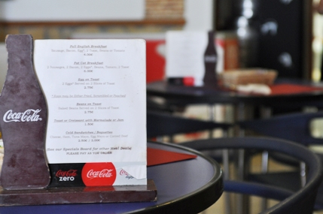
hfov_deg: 24.6
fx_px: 739
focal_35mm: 82
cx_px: 162
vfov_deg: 16.5
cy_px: 107
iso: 800
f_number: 3.8
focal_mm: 55
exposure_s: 1/30
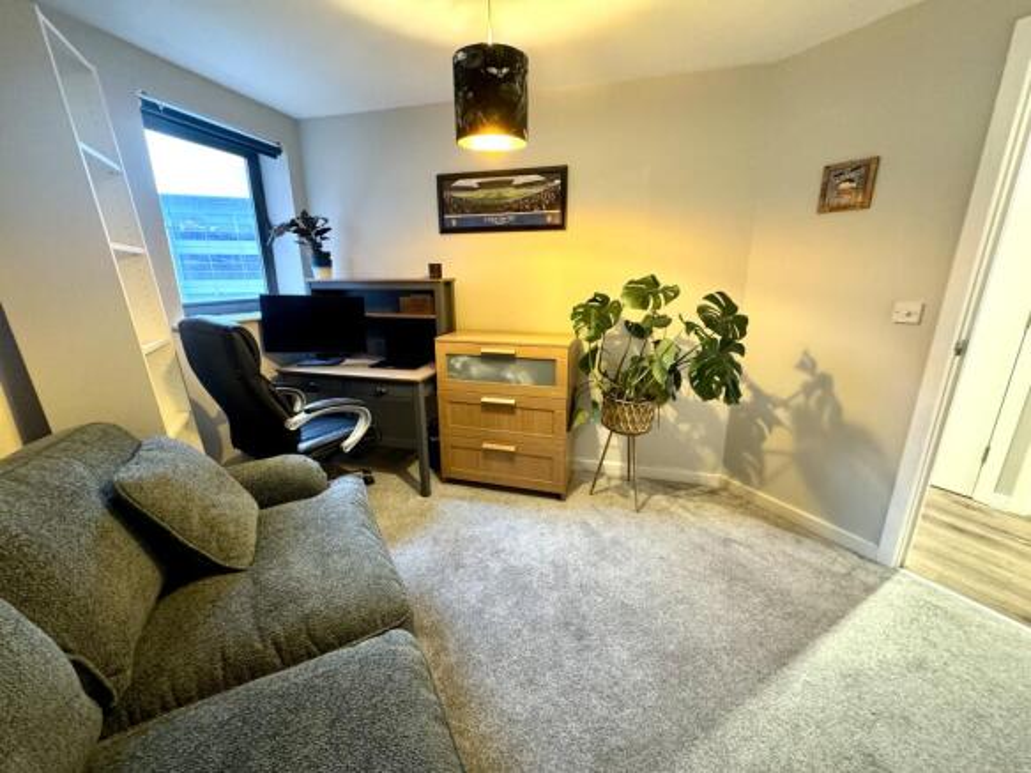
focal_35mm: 14
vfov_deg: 85.7
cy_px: 386
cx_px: 516
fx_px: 417
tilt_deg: -15.1
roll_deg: +0.7
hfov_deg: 102.1
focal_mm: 2.22
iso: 640
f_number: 2.2
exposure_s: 1/50
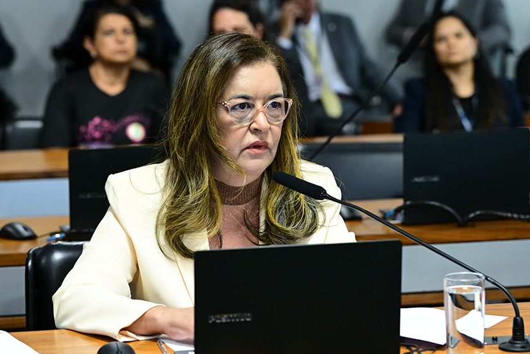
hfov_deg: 14.6
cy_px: 177
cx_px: 266
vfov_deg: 9.7
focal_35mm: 141
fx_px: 2076
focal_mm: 93
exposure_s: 1/200
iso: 4000
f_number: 3.5
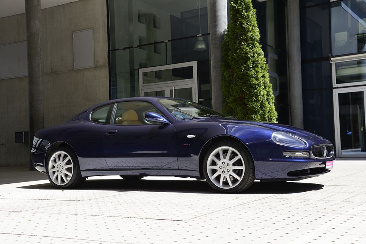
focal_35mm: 46
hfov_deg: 42.7
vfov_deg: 29.3
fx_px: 468
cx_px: 183
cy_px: 122
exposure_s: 1/800
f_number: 6.3
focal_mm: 46
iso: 450
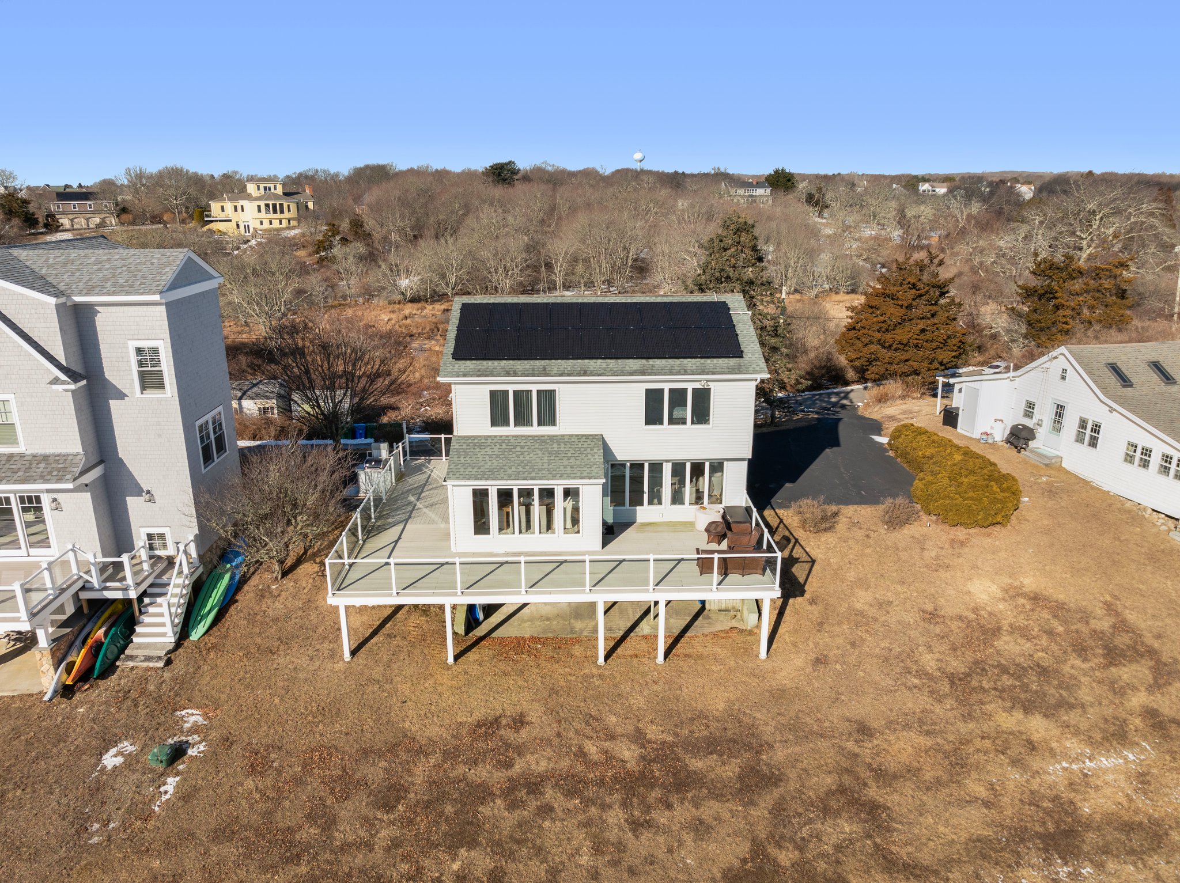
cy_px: 442
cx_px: 590
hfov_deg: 71.6
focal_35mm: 24
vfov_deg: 56.8
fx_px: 818
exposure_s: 1/2000
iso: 100
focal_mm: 12.29
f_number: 2.8
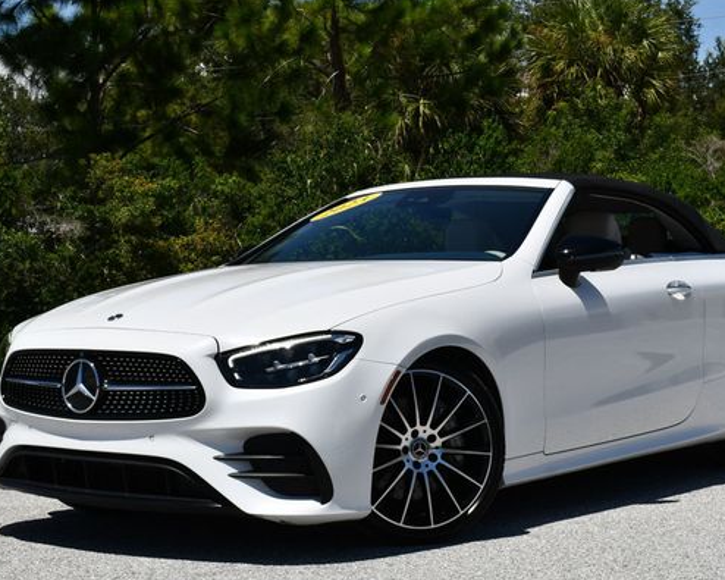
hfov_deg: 26.1
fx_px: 1566
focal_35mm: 73
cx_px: 402
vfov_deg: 21.0
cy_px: 308
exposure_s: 1/320
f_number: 9
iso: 100
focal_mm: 30
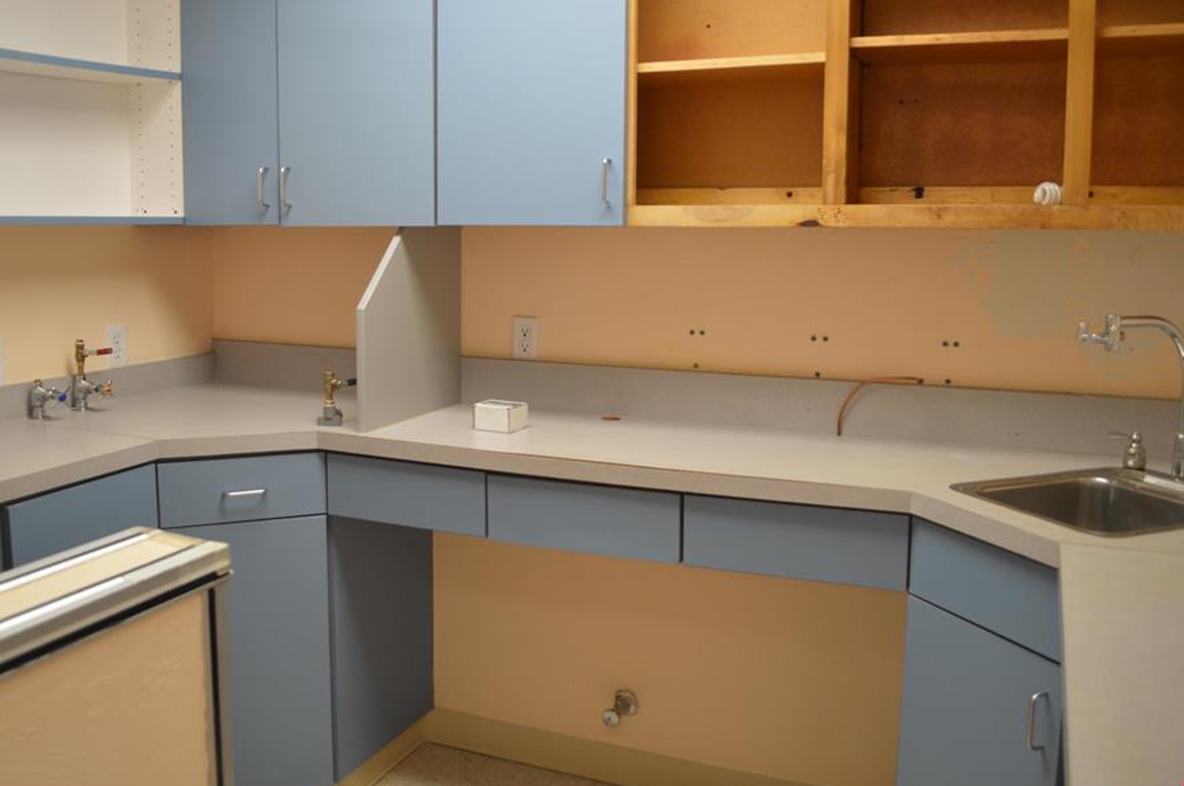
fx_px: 1018
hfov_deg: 60.3
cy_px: 341
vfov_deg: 42.1
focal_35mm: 31
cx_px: 554
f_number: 3.5
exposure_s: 1/40
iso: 400
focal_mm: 18
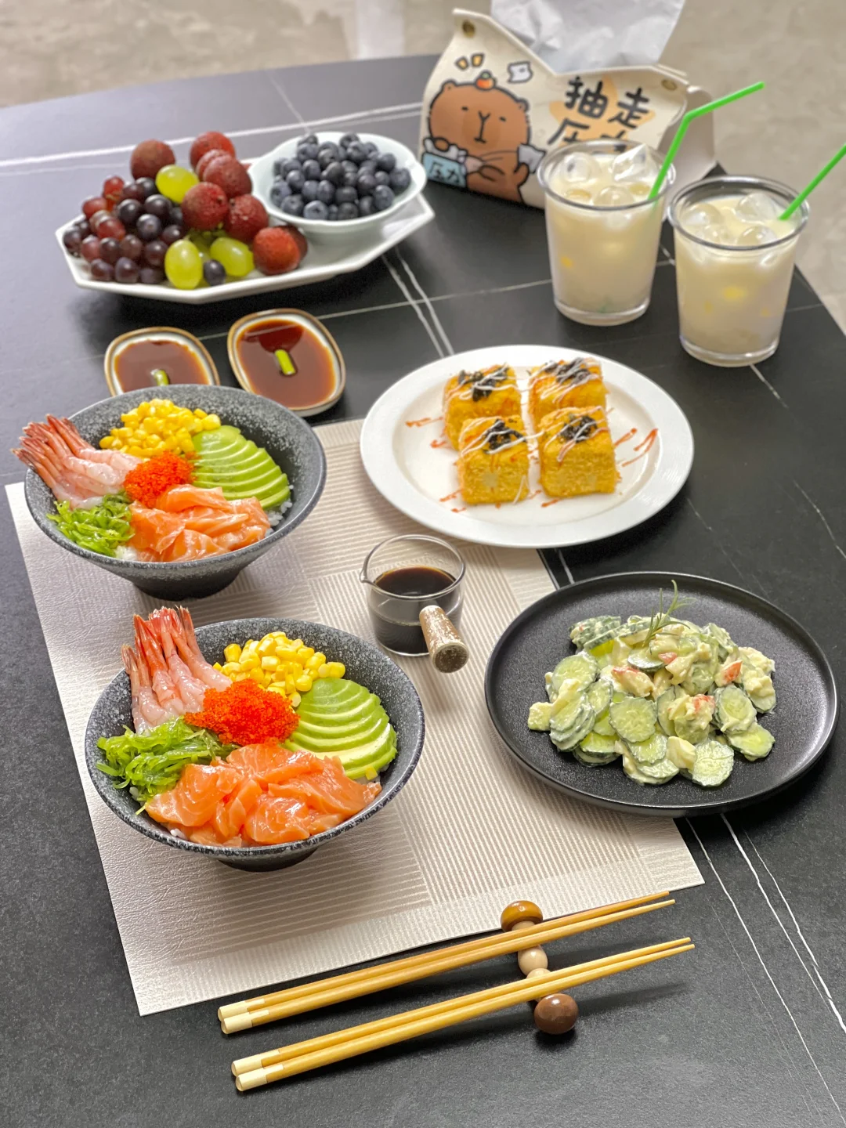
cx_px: 423
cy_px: 564
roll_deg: +0.3
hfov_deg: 19.1
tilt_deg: -38.9
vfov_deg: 25.3
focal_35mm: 77
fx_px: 2509
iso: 200
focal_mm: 9
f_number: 2.8
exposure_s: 1/40
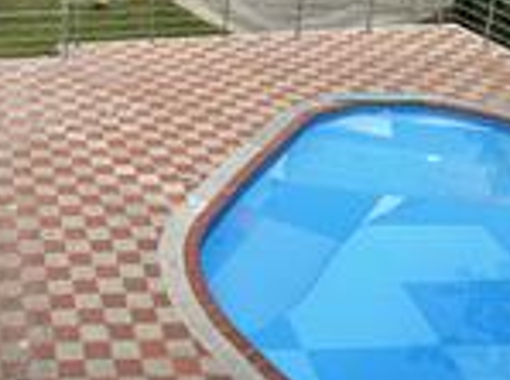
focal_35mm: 69
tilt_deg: -18.5
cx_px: 9
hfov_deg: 26.8
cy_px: 31
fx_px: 1014
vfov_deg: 20.7
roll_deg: -1.1
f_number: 1.78
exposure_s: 1/4545
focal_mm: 6.86
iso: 80
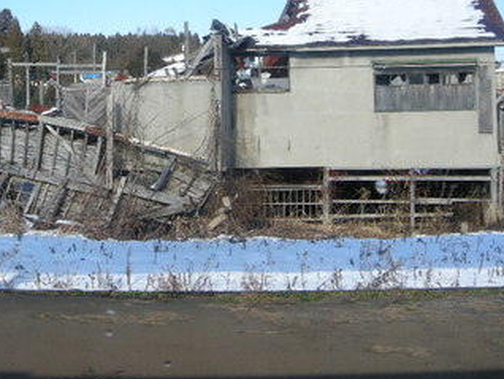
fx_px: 801
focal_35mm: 55
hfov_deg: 34.6
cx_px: 173
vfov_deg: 26.3
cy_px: 102
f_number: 4.8
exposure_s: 1/231
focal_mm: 7.5
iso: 64
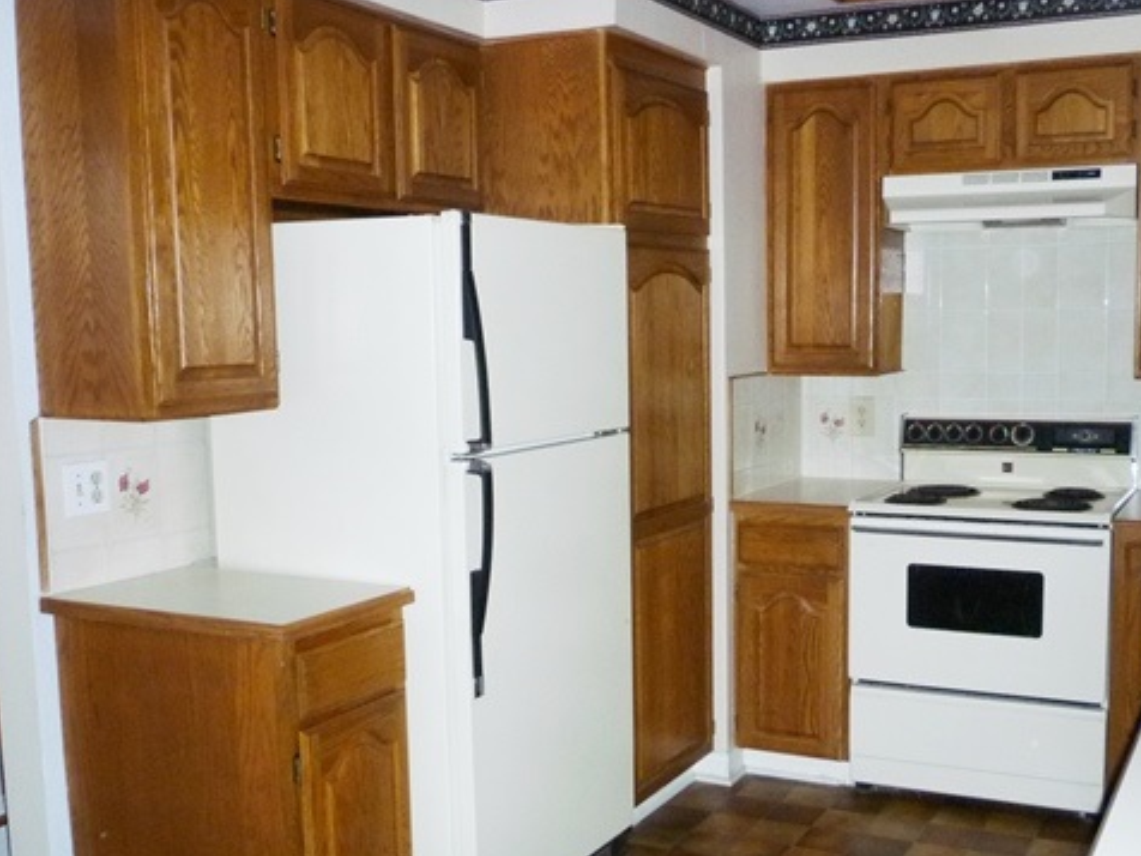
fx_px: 1286
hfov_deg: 47.4
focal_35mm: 39
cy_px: 496
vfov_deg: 36.7
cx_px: 712
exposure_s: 1/30
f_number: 3.3
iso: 320
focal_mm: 5.2
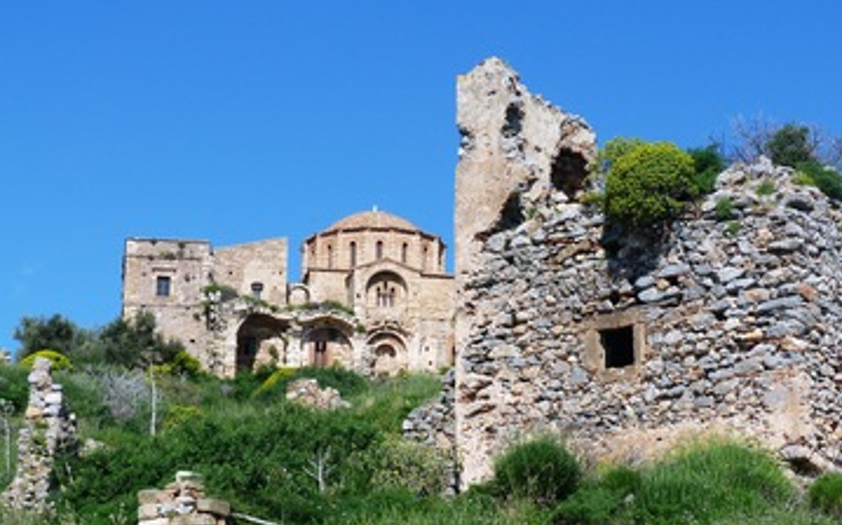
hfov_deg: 24.4
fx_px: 1950
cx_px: 450
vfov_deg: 15.3
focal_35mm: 85
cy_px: 300
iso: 80
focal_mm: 12.9
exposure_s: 1/320
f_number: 5.6
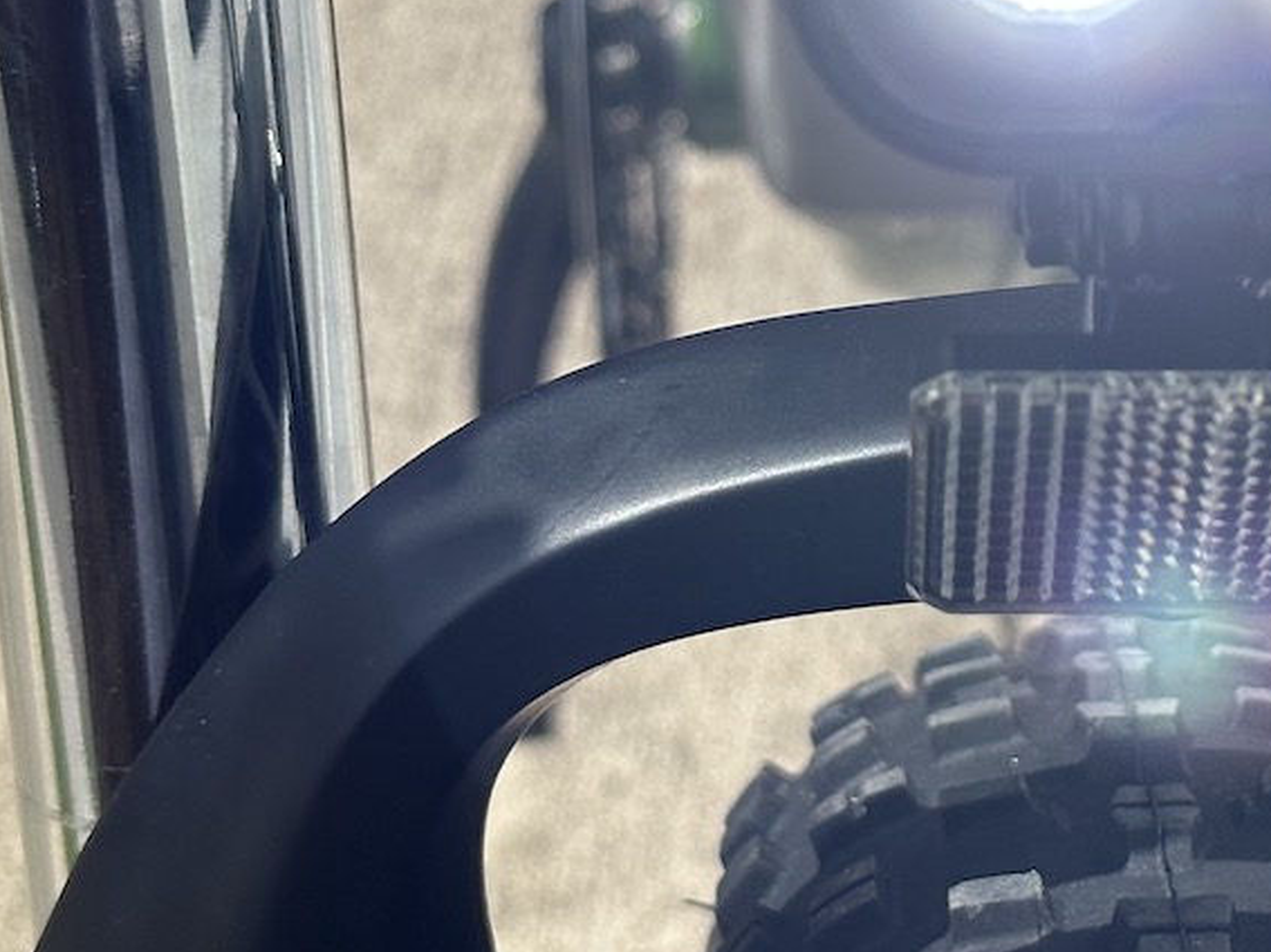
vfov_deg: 11.6
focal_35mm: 127
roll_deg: +5.7
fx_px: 4662
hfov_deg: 15.3
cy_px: 230
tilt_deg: -42.0
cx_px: 1228
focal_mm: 6.86
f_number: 1.78
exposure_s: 1/5000
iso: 64
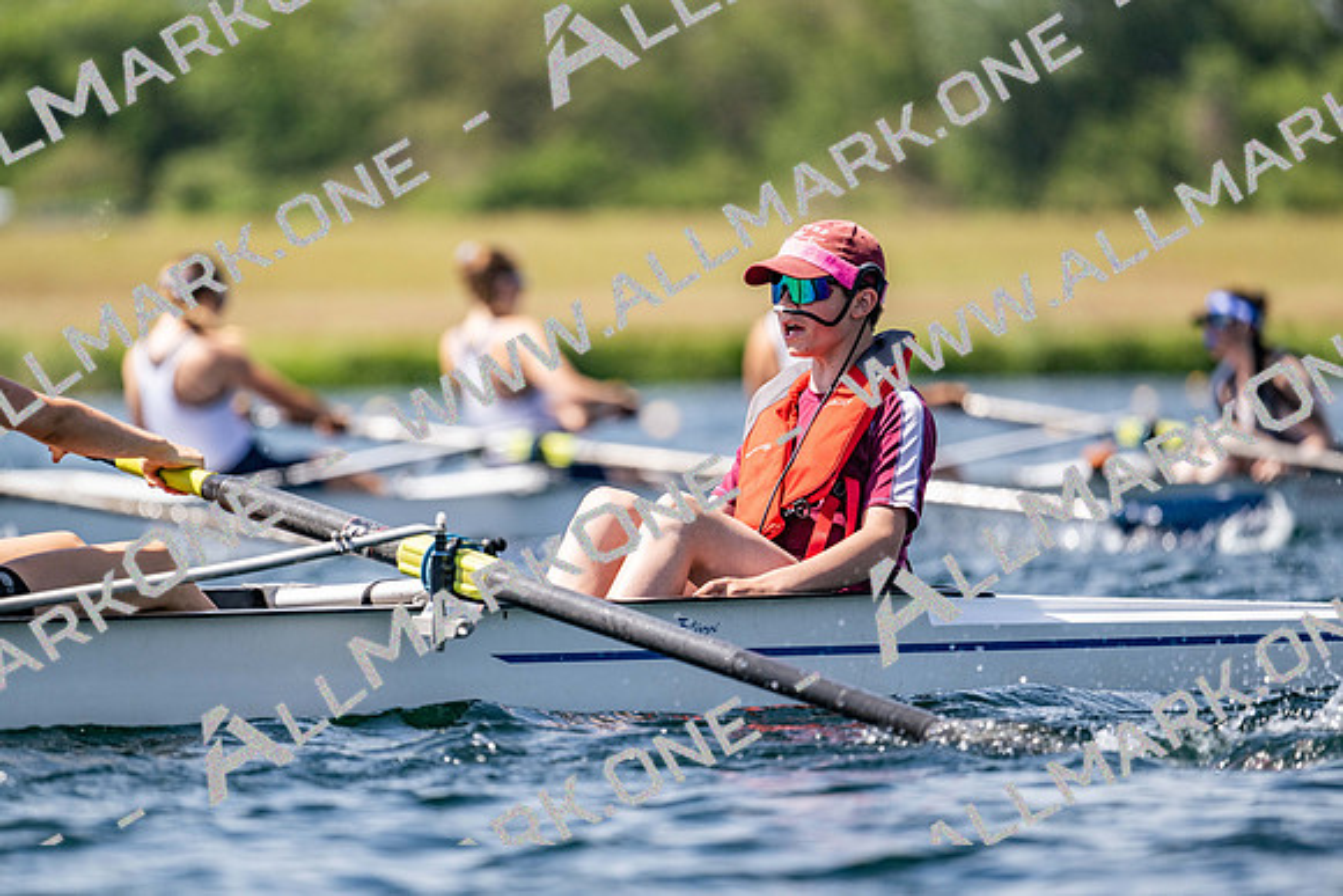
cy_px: 448
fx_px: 14925
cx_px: 672
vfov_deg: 3.4
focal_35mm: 400
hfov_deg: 5.2
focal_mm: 400
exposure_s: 1/2500
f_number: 4.5
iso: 250
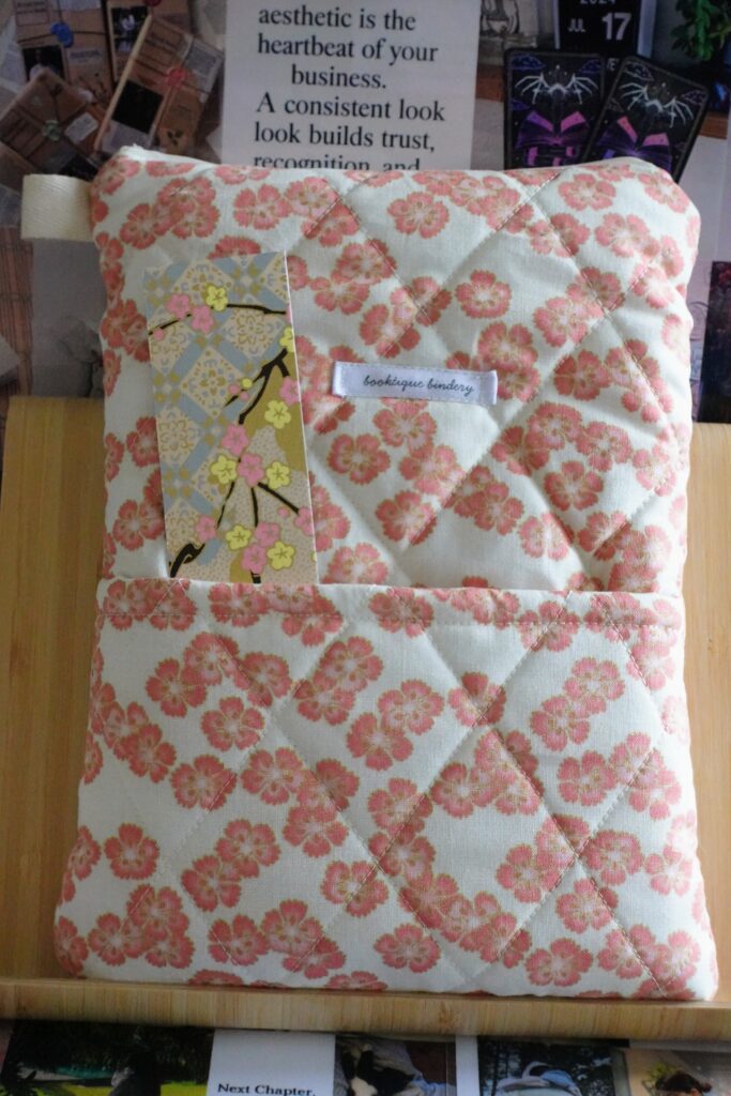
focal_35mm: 65
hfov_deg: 20.9
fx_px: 1979
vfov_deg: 31.0
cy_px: 548
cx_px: 366
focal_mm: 24.18
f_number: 5.6
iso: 3200
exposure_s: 1/200
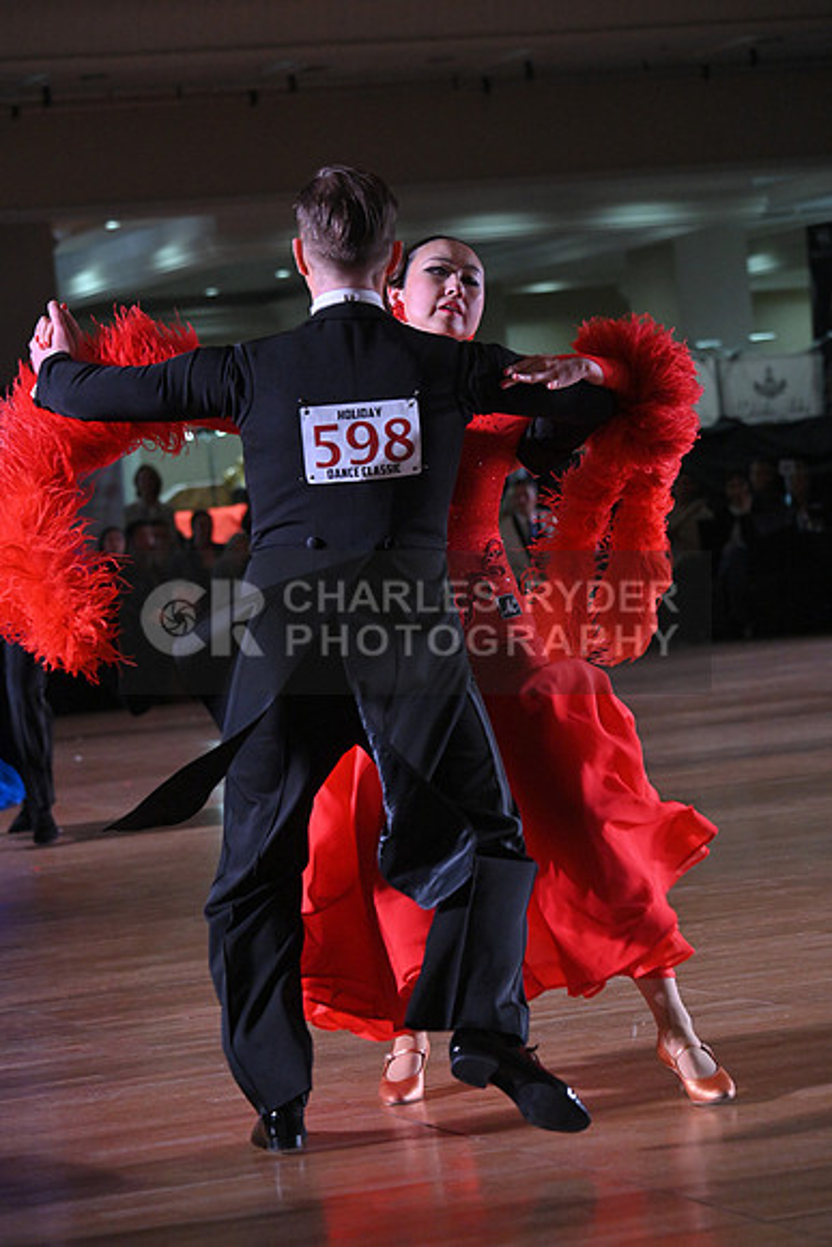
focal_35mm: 120
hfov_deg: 11.4
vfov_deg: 17.1
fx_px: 4157
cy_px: 624
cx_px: 416
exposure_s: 1/400
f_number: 5.6
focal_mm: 120
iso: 4000
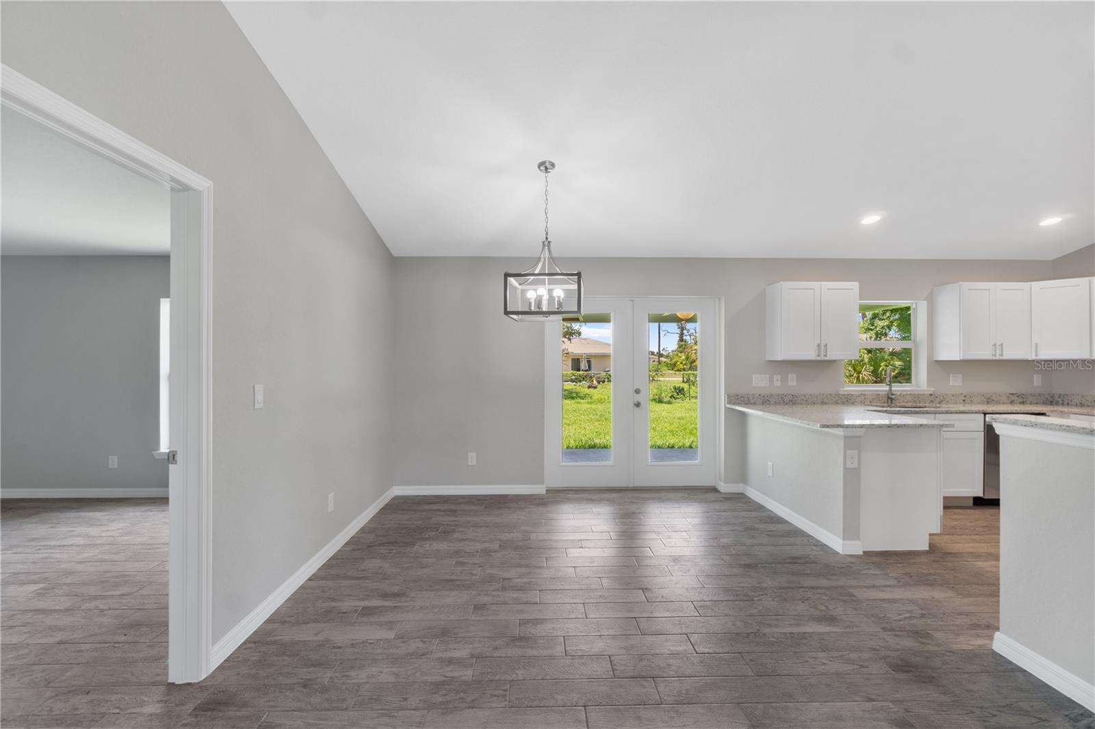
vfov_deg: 77.3
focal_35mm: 15
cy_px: 364
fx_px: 456
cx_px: 548
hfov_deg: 100.4
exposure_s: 1/1.67
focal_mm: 10
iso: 100
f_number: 8
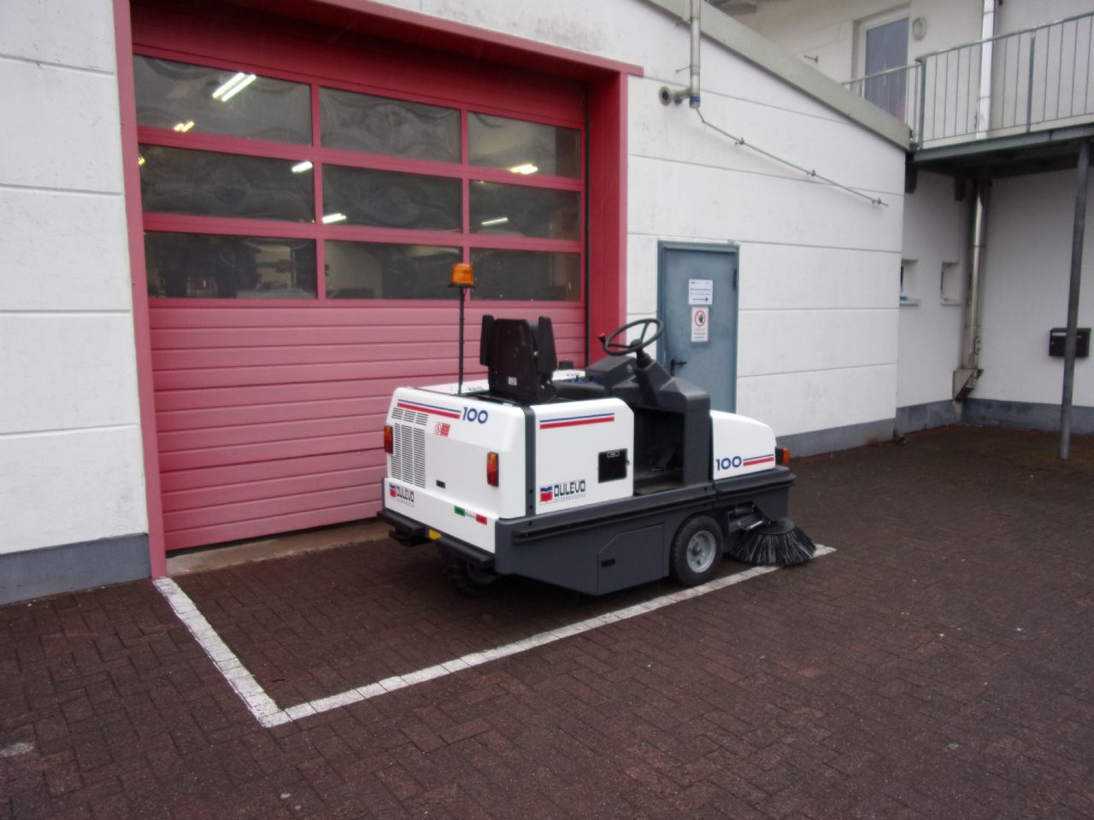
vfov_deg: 56.8
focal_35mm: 24
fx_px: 758
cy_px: 410
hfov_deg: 71.6
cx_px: 547
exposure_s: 1/100
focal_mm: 4.3
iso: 80
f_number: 3.3
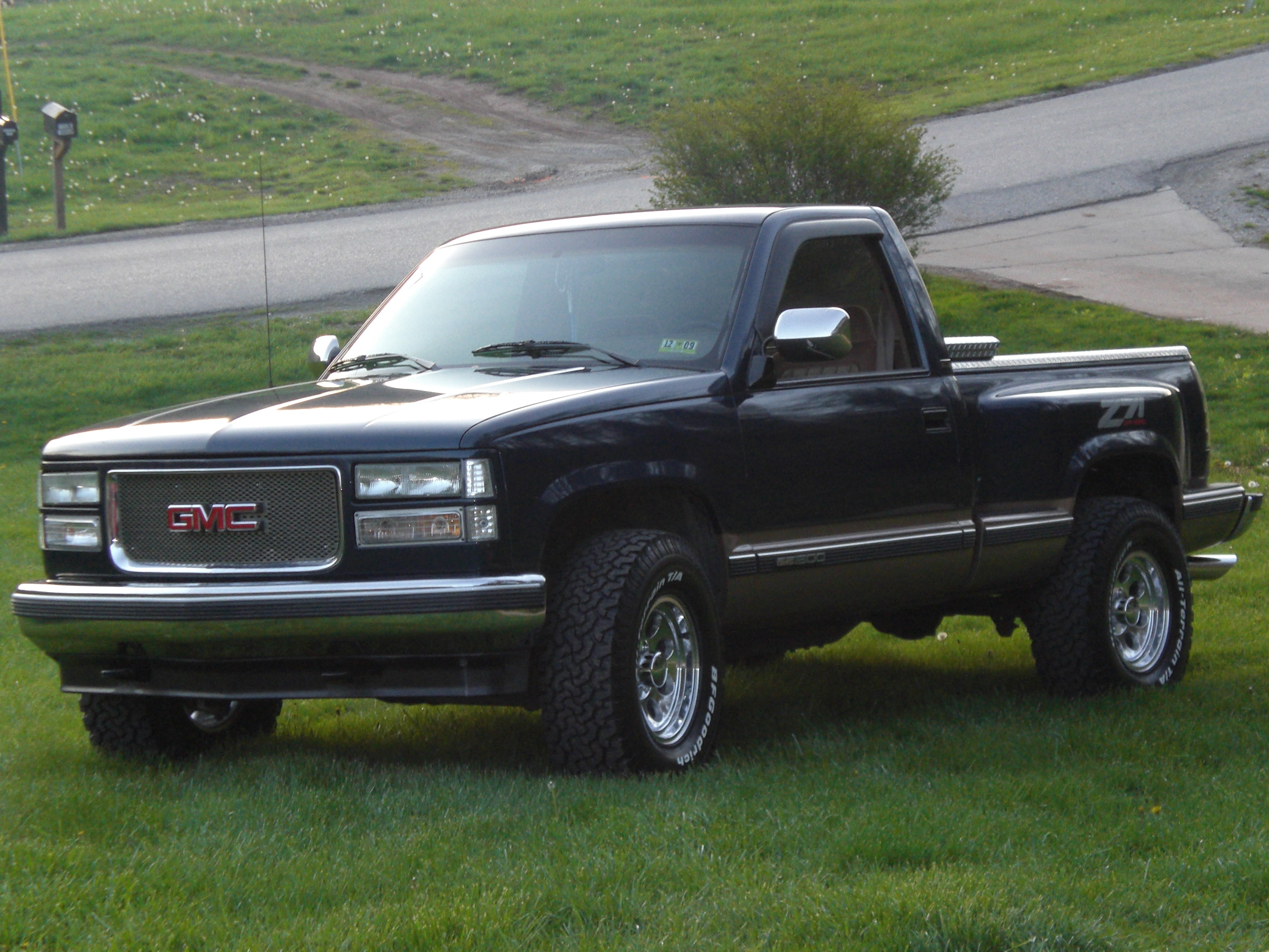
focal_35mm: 87
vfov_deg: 17.0
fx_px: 3189
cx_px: 634
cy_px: 476
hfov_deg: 22.5
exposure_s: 1/60
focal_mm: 14.49
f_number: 5
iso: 200
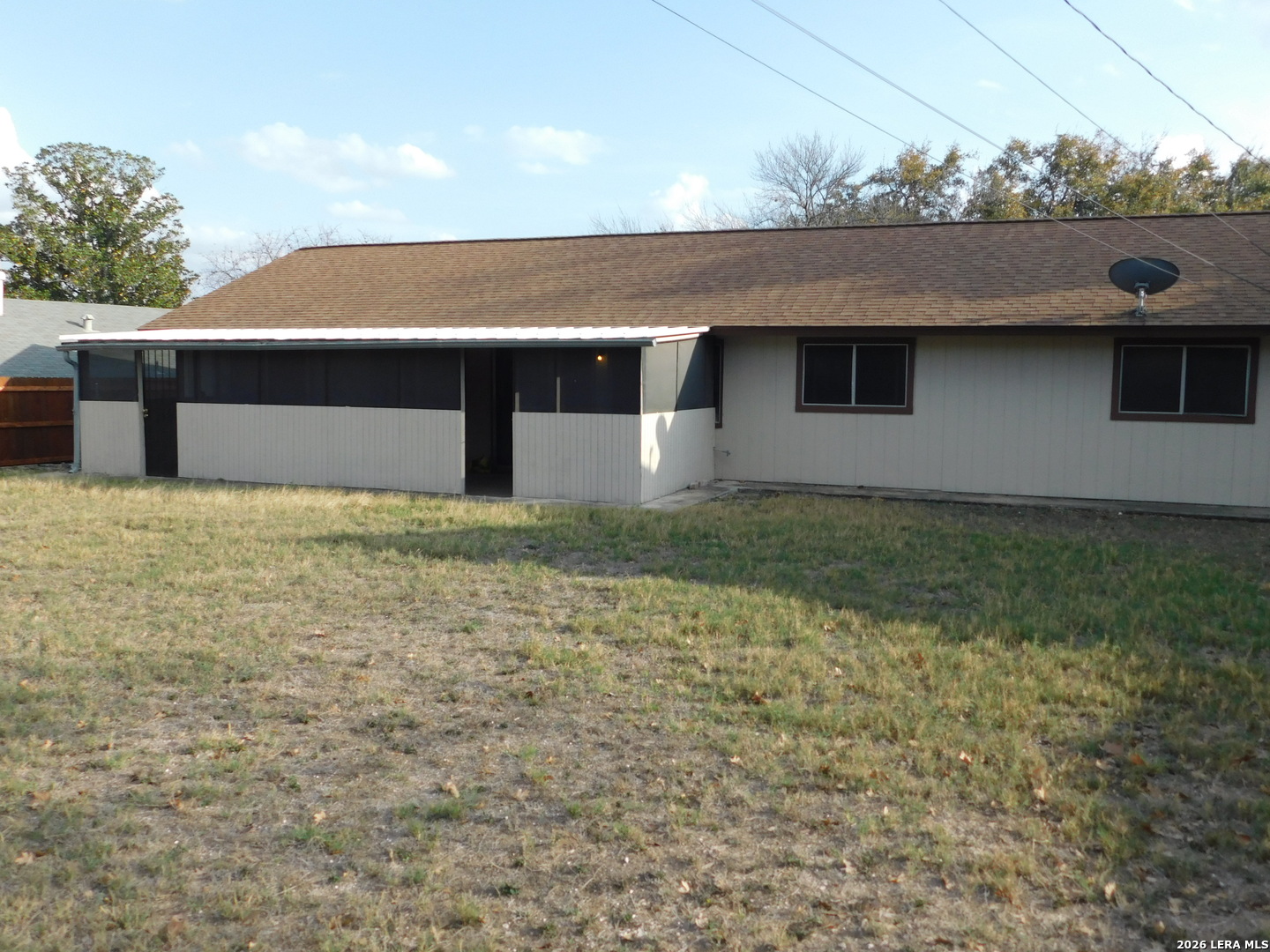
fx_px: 1101
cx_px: 635
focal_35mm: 30
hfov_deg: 60.0
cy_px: 476
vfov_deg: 46.8
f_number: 3.2
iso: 125
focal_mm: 5.3
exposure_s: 1/640
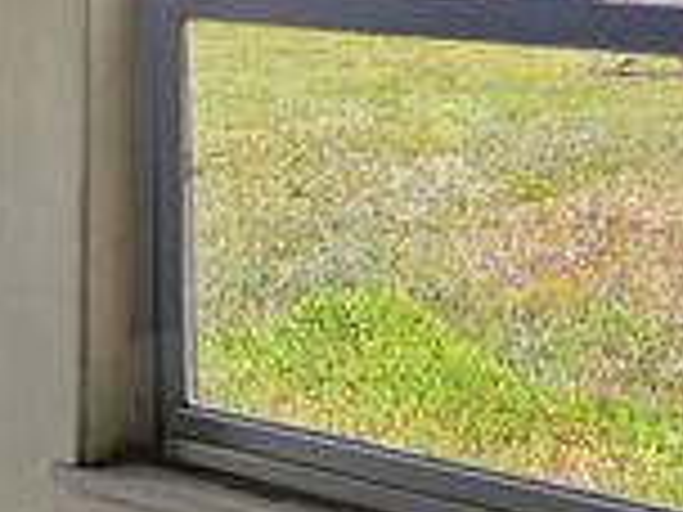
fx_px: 1914
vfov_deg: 15.0
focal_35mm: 97
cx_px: 54
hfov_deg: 19.8
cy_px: 27
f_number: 1.8
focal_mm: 5.4
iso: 25
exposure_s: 1/260
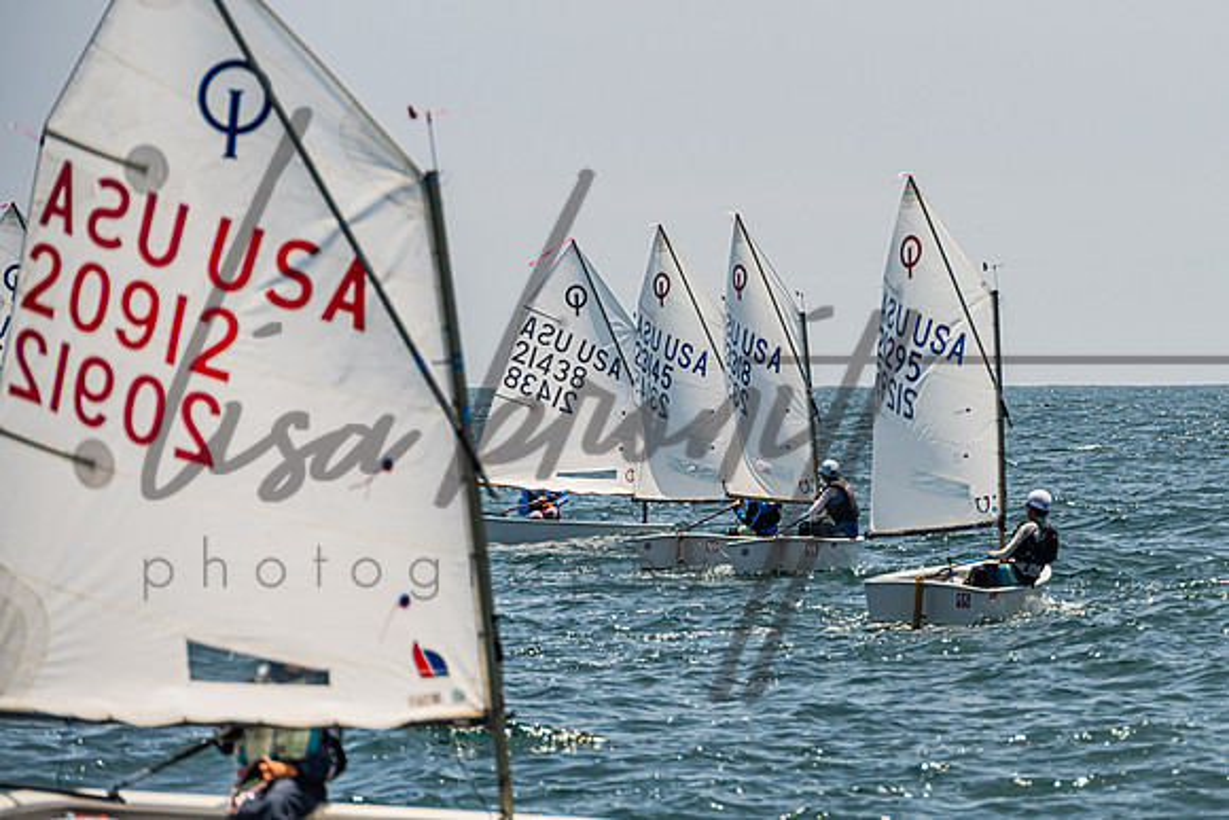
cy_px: 284
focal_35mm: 314
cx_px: 803
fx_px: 10708
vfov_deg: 4.4
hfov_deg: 6.6
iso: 250
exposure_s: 1/1250
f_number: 8
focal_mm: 240
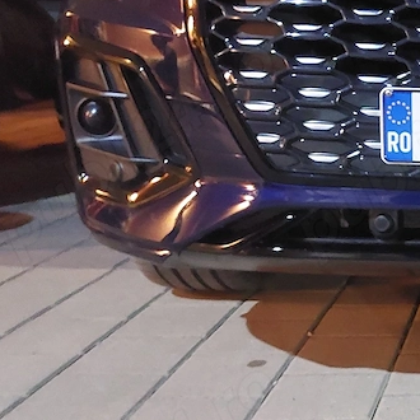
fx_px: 920
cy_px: 171
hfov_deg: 22.3
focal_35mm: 67
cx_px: 583
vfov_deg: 25.7
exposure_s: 1/4
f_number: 1.8
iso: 2500
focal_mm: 5.23
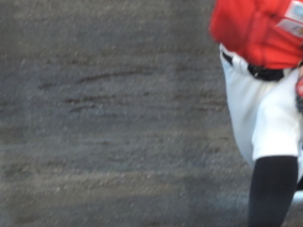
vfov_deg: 0.8
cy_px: 78
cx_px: 301
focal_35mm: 1956
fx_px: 17130
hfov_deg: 1.0
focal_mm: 107
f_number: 4.9
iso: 400
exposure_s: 1/200
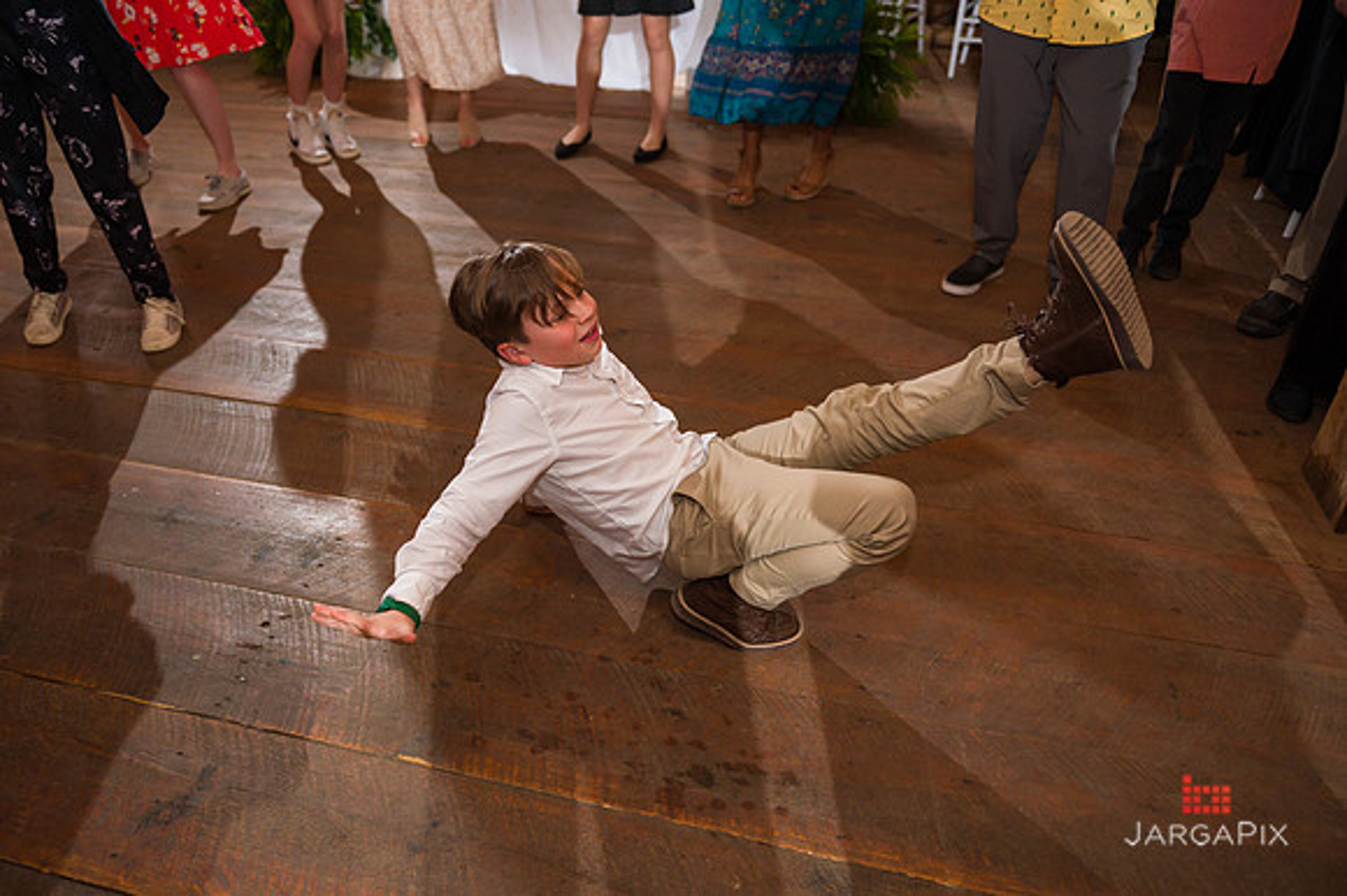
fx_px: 983
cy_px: 491
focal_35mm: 26
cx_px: 610
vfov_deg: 49.0
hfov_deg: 68.7
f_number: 3.2
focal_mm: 24
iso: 1000
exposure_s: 1/200
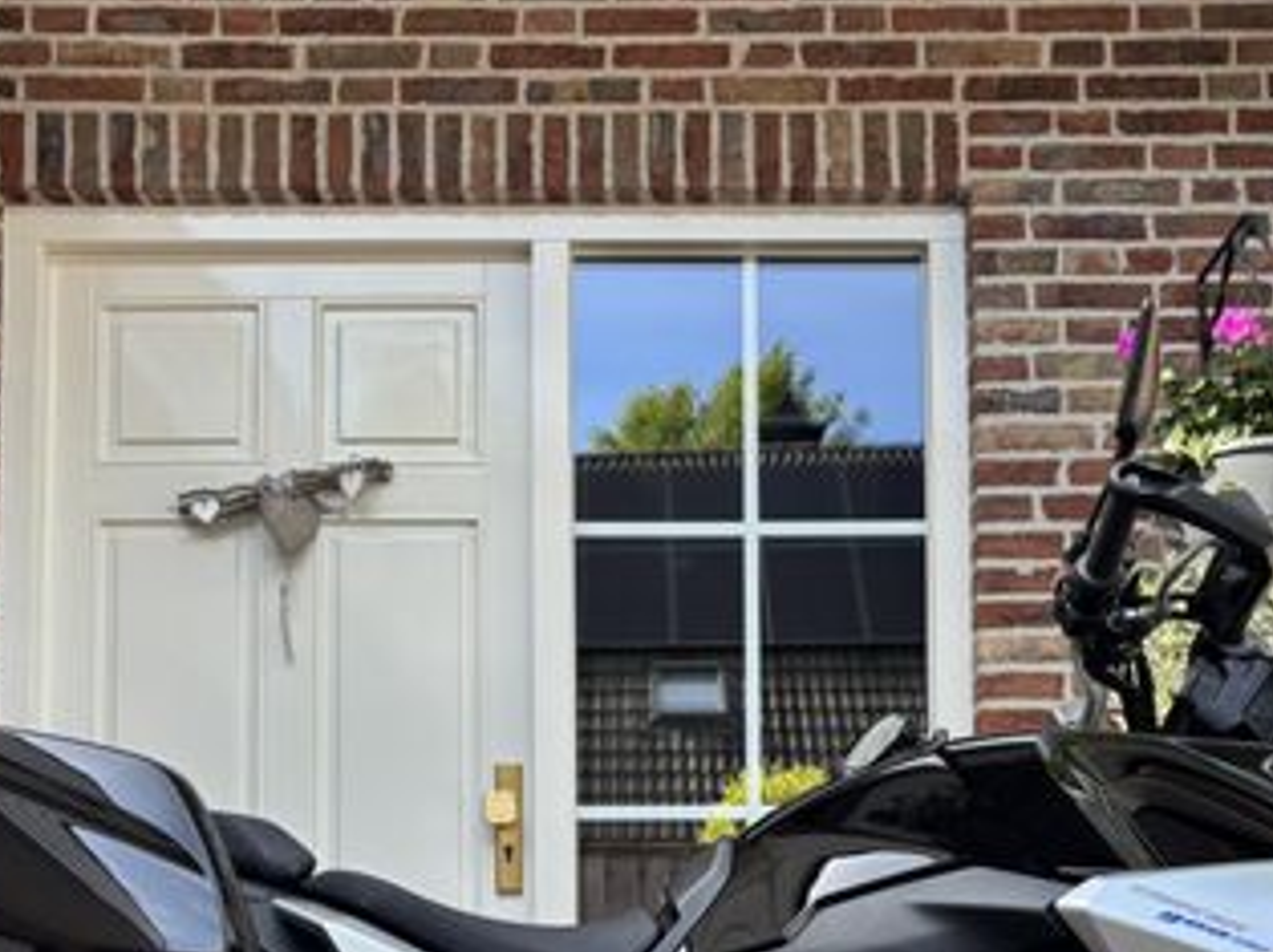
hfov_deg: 36.1
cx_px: 718
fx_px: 1948
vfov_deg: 26.3
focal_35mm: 53
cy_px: 903
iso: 50
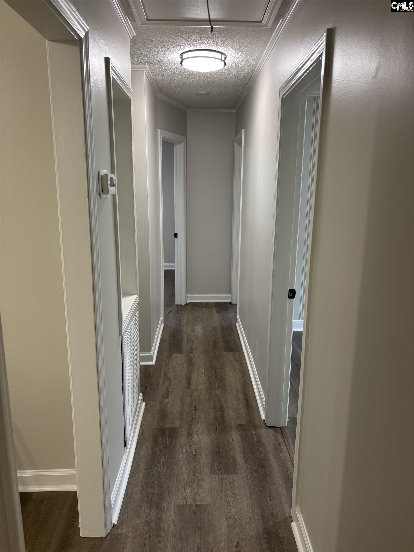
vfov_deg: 67.3
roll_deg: -1.3
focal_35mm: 26
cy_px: 276
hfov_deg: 53.1
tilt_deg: -13.0
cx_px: 207
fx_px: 415
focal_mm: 5.96
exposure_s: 1/60
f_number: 1.6
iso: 125
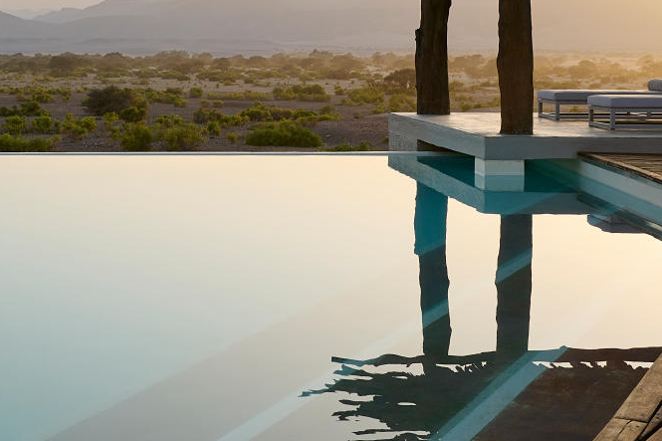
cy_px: 56
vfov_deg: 20.2
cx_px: 193
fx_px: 1217
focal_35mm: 66
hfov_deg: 30.1
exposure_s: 1/125
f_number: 11
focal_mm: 27.5
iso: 64
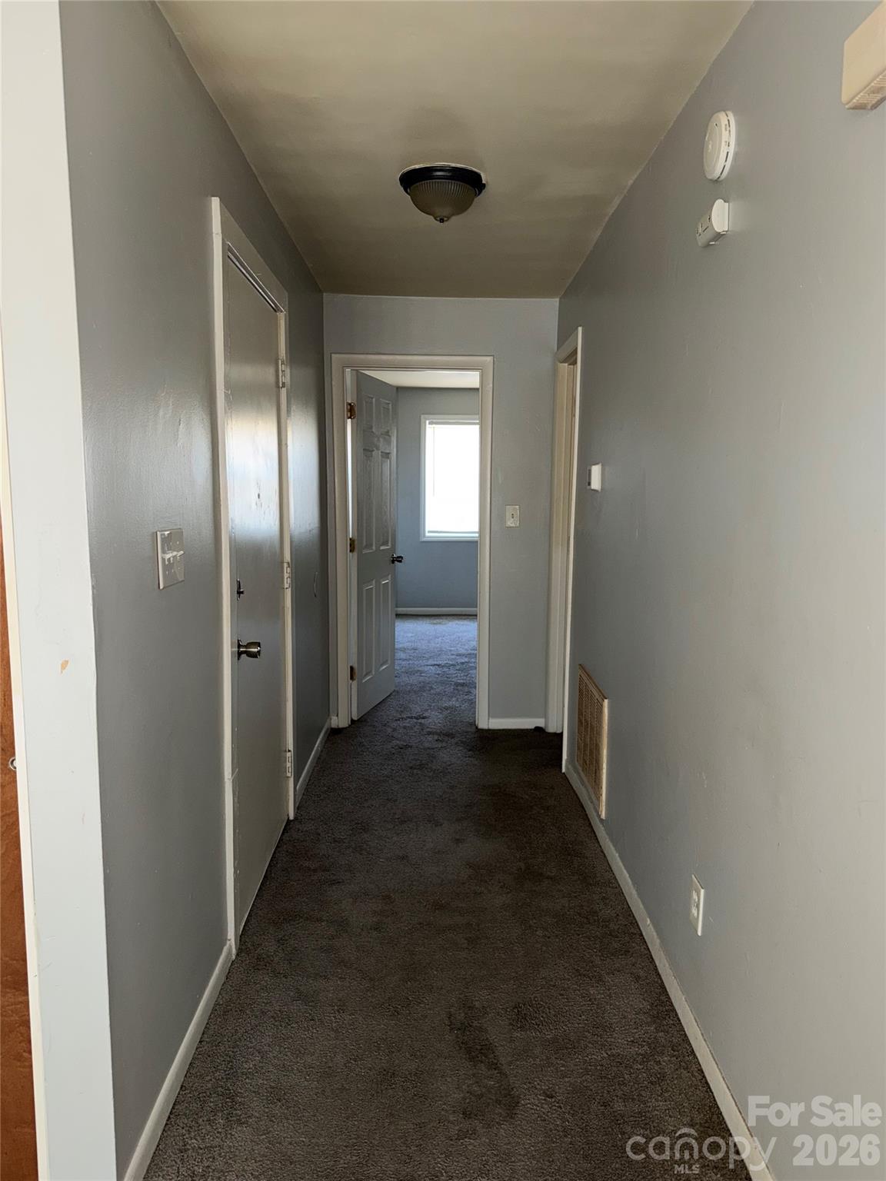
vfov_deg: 71.6
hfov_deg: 56.8
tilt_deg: -7.5
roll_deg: -0.6
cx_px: 443
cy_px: 590
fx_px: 819
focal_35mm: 24
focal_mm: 6.76
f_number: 1.78
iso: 125
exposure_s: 1/17
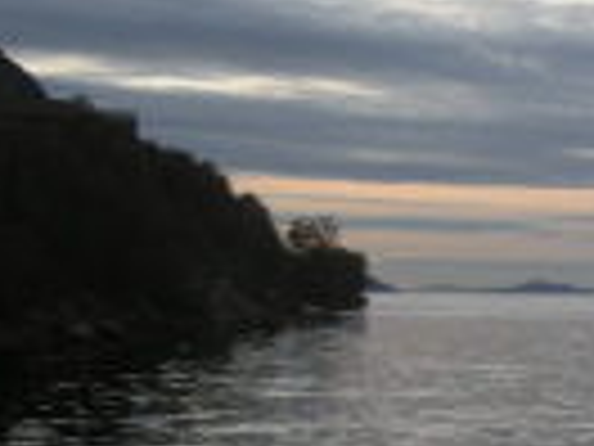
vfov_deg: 13.1
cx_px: 886
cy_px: 383
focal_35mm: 112
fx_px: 1922
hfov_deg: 16.1
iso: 64
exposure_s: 1/227
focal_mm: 7.9
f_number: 2.8
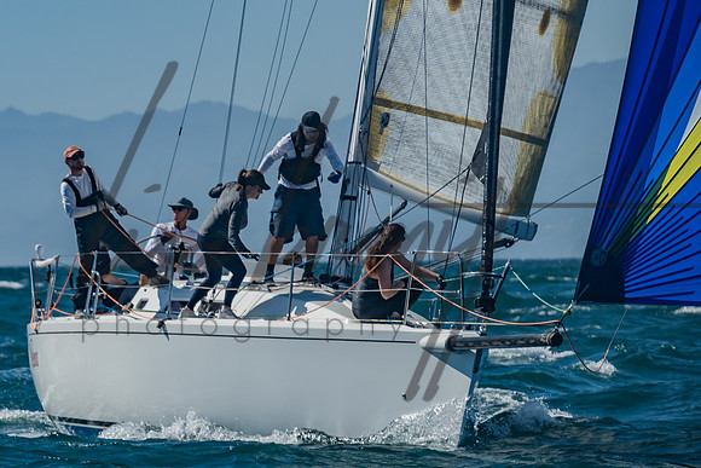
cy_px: 190
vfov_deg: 3.9
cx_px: 196
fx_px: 6811
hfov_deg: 5.9
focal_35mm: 350
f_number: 6.3
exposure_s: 1/1000
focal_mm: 200
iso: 160
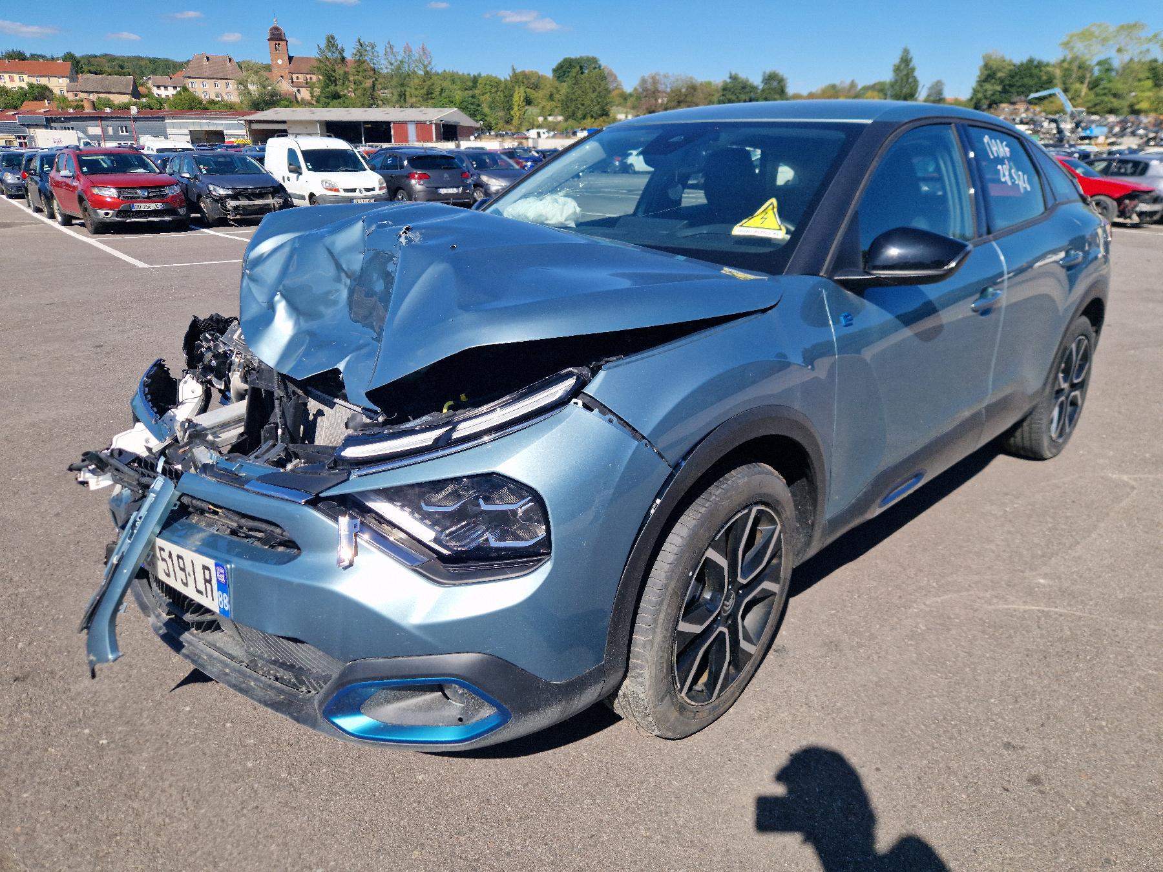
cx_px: 582
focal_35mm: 23
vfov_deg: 58.9
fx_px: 773
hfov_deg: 73.9
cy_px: 436
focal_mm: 5.4
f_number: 1.8
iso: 50
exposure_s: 1/1429
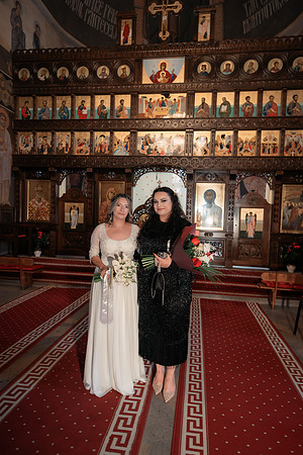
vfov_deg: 76.1
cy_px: 228
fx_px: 290
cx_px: 152
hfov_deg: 55.1
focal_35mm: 23
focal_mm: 23
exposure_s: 1/200
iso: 3200
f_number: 2.8
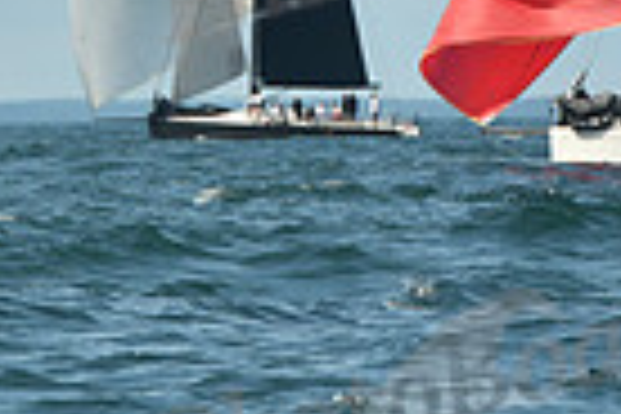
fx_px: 14541
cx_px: -72
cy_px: -245
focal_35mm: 843
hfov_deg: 2.4
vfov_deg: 1.6
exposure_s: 1/640
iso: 320
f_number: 9
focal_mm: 200
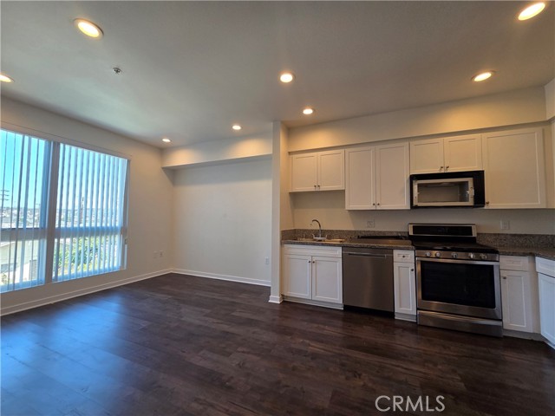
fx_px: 208
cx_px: 278
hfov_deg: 106.2
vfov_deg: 89.9
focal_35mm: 13
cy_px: 208
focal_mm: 2.2
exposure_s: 1/120
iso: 80
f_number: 2.2
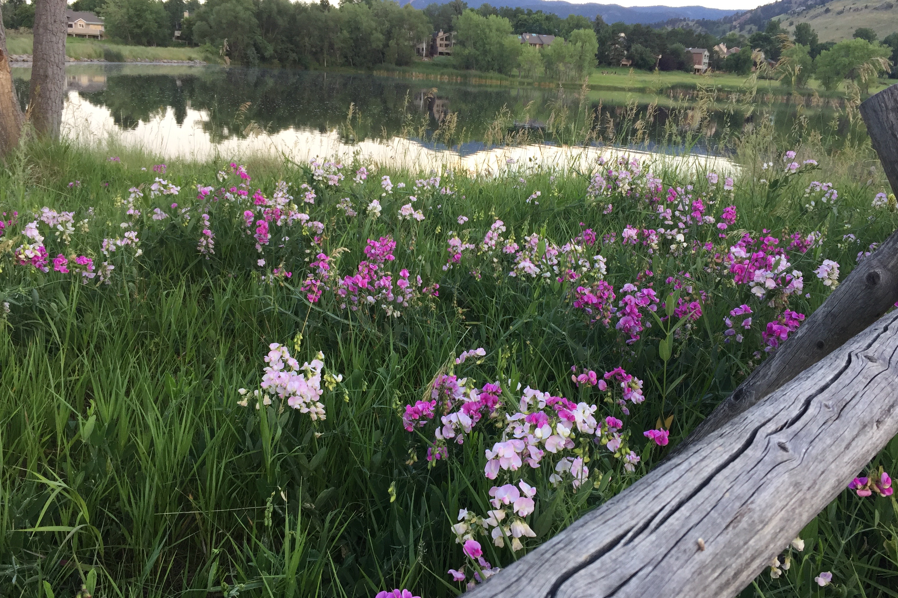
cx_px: 456
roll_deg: -5.2
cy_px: 297
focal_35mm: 32
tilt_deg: -14.1
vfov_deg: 41.1
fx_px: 798
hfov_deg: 58.7
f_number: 2.2
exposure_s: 1/120
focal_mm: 4.15
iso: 50
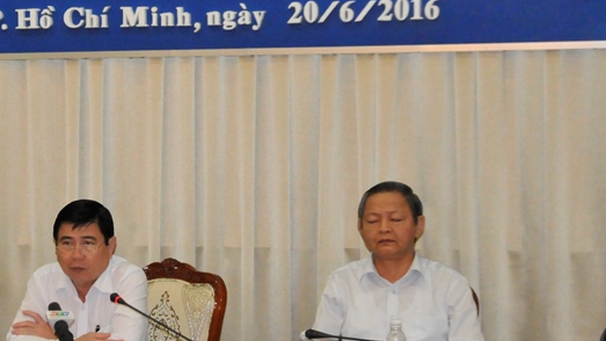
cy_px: 94
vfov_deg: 9.4
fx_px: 2073
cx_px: 130
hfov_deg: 16.5
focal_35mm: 129
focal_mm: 42
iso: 3200
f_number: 5
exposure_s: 1/200
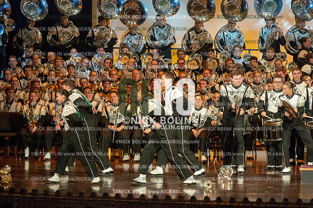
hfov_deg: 9.8
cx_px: 156
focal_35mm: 210
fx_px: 1825
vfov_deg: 6.5
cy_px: 104
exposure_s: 1/320
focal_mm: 210
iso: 8000
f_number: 5.6
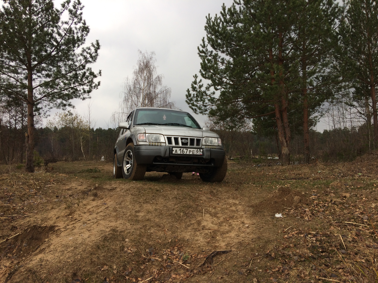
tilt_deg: +2.8
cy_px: 142
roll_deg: +1.8
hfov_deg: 61.7
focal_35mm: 29
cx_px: 189
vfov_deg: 48.2
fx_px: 317
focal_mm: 4.15
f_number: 2.2
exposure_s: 1/211
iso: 32
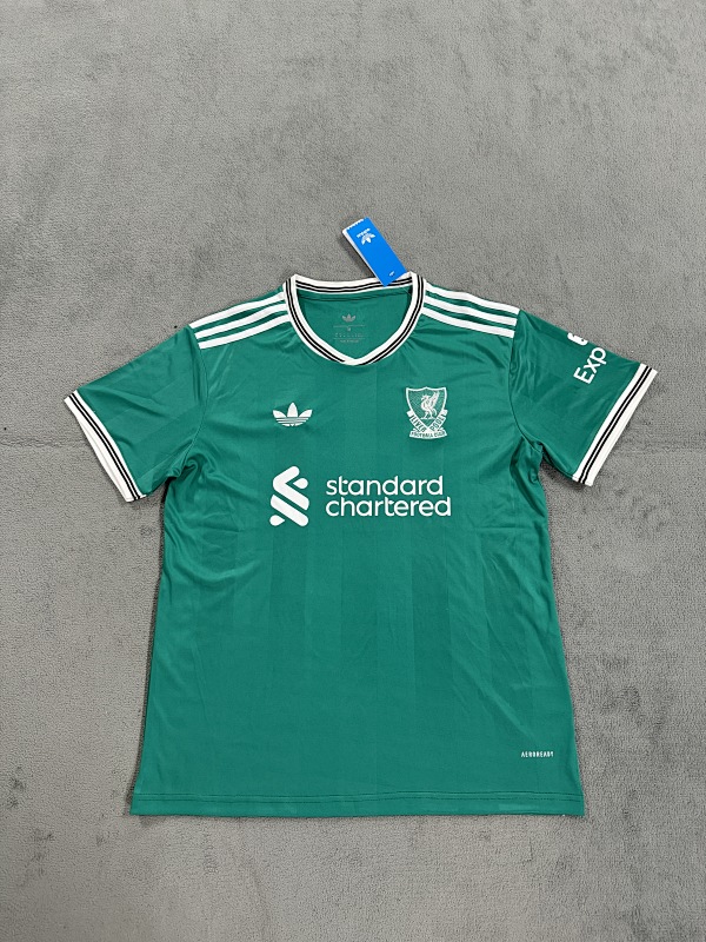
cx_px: 353
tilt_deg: -76.1
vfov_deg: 71.6
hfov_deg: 56.8
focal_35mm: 24
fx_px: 653
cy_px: 471
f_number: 1.78
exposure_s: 1/60
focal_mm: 6.76
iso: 320
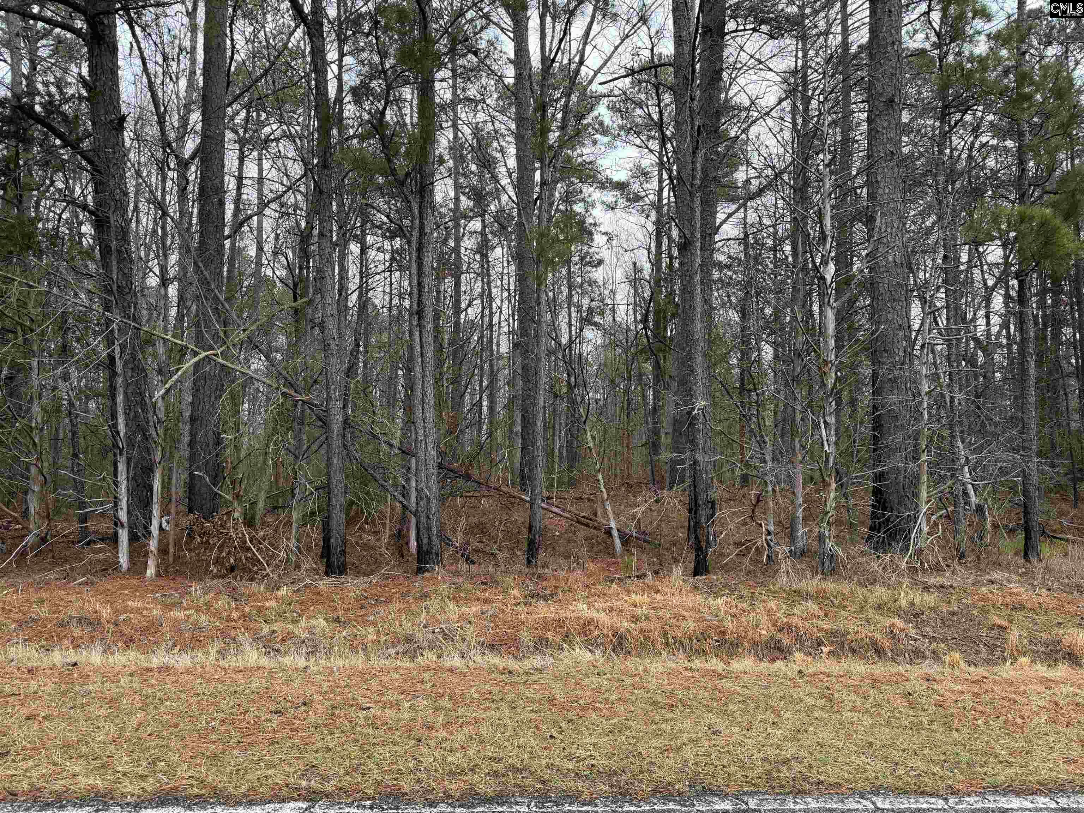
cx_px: 542
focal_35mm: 24
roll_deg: +0.7
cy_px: 406
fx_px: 752
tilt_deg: +5.3
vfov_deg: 56.8
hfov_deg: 71.6
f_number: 1.78
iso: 100
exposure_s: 1/708
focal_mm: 6.76
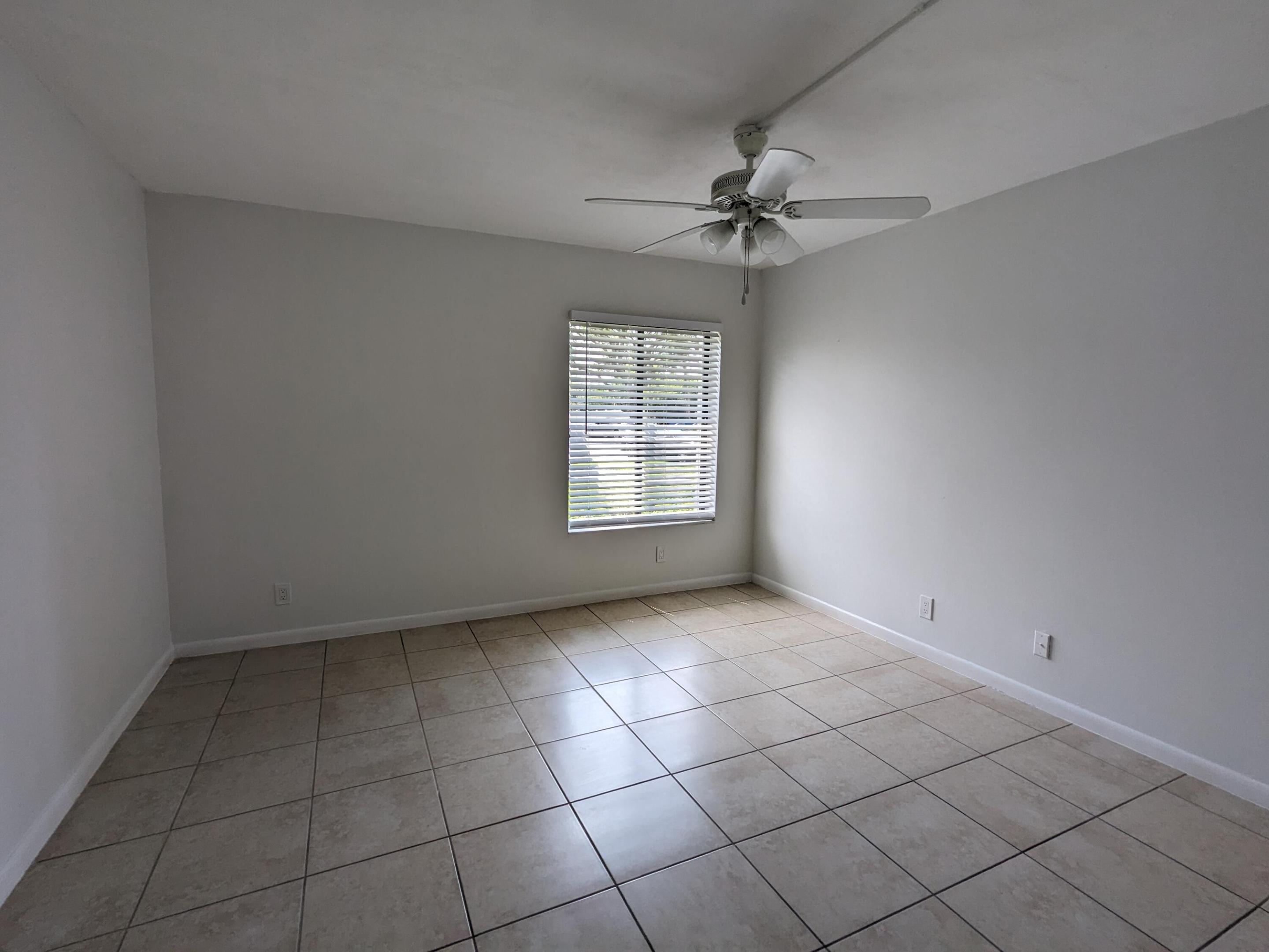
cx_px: 634
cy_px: 476
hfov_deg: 94.5
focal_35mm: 16
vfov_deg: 78.1
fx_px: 587
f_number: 2.2
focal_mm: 2.35
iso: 50
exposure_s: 1/286
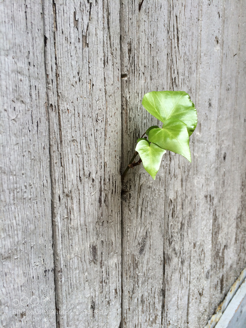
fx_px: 275
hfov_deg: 48.2
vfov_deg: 61.7
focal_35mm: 29
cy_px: 164
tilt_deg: -11.3
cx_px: 123
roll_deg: +1.4
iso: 32
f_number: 2.2
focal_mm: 4.15
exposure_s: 1/175
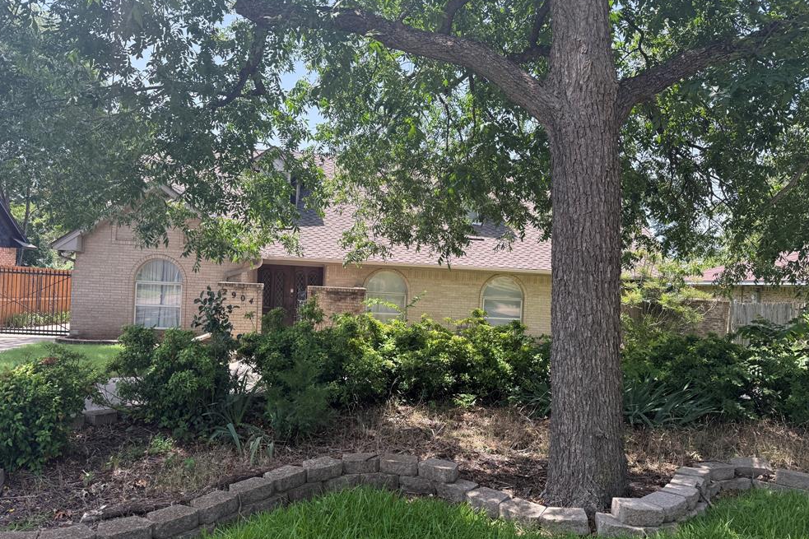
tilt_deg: -1.4
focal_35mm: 26
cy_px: 291
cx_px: 395
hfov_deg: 69.4
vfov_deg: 49.5
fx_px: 584
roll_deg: -2.8
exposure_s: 1/955
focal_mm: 6.76
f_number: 1.78
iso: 100
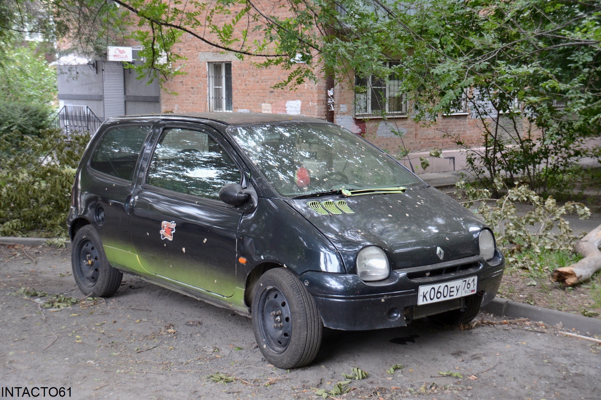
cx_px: 300
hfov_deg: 41.1
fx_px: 801
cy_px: 200
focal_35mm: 48
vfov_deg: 28.1
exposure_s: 1/40
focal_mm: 32
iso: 800
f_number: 4
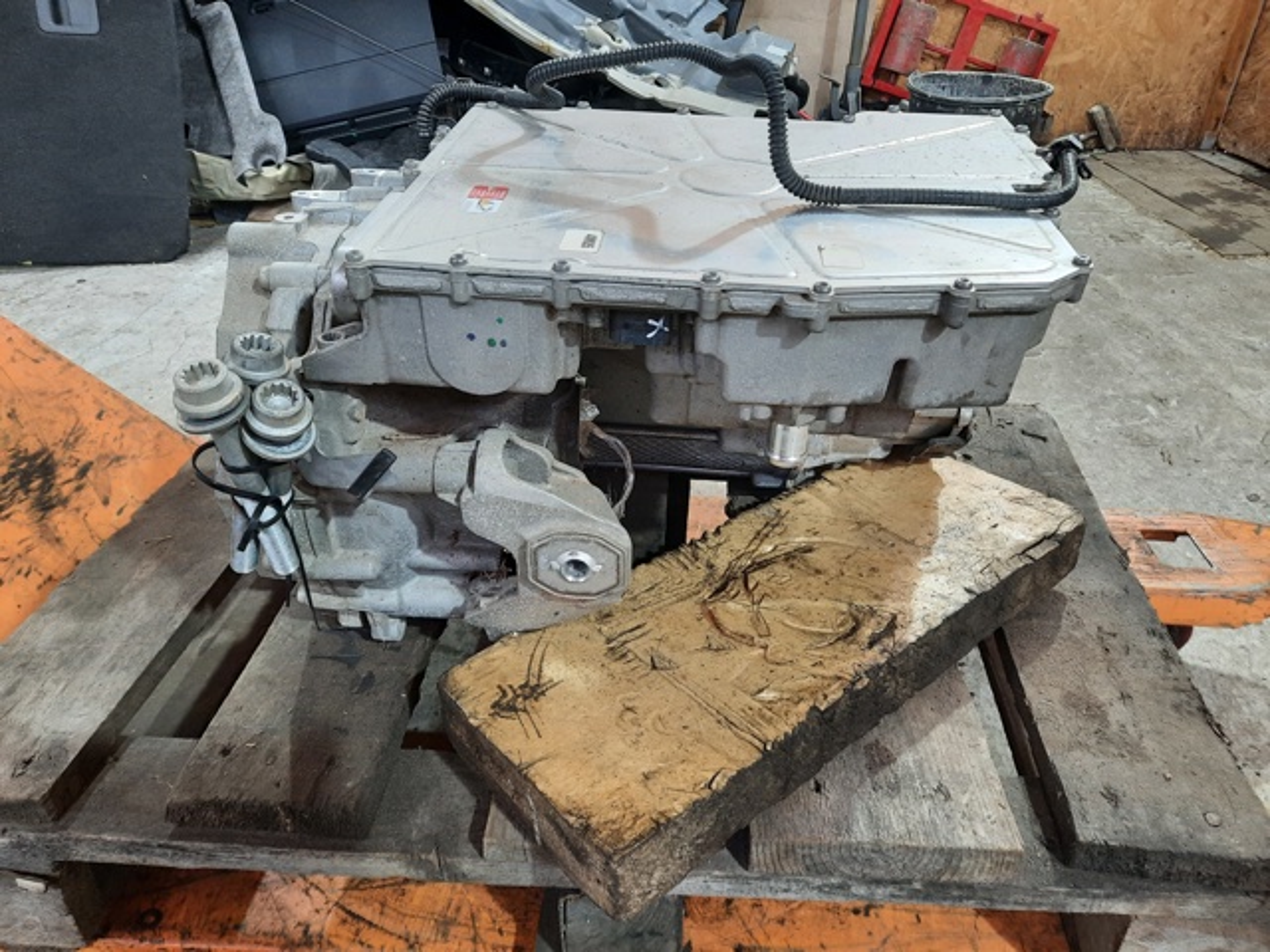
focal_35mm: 25
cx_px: 635
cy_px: 476
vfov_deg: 54.9
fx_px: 917
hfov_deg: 69.4
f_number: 2
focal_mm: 4.6
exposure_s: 1/50
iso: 320
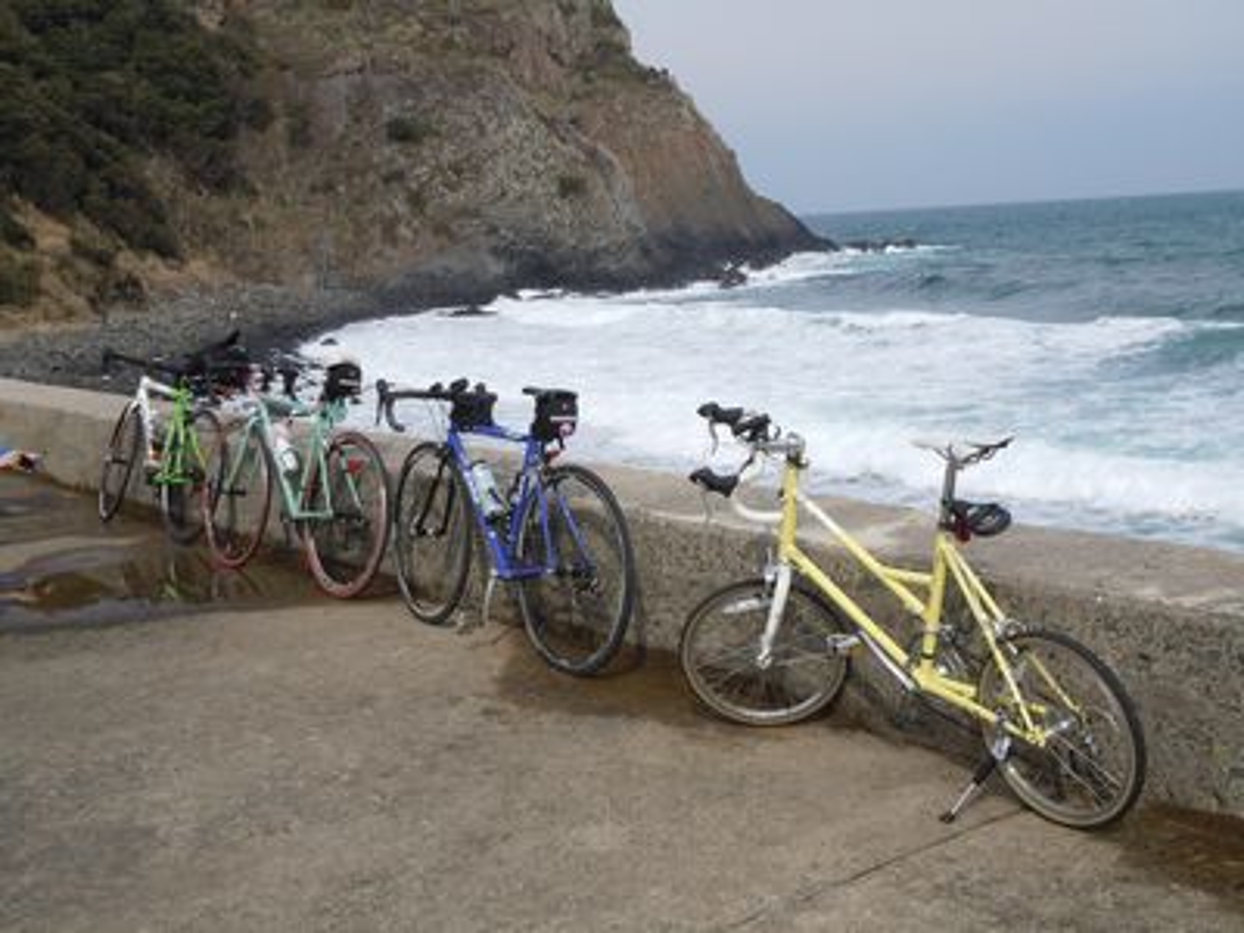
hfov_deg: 42.1
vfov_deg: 32.2
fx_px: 1617
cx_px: 622
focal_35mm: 45
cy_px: 466
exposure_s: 1/800
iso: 100
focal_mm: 8.1
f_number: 4.6
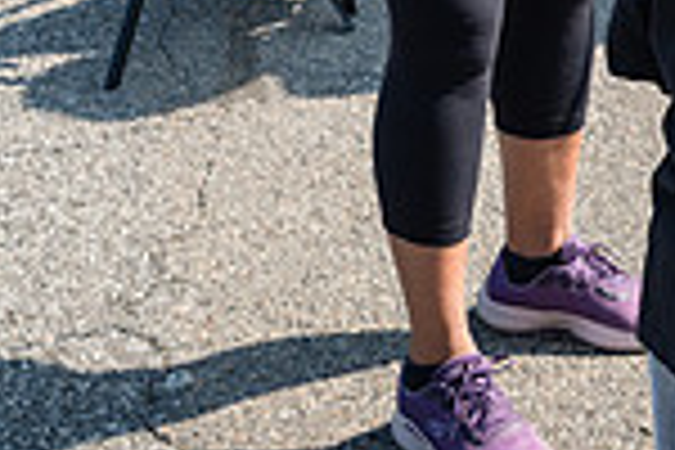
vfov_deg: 10.7
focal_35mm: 124
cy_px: -191
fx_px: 2325
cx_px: 819
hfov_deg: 15.9
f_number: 5
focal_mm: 32
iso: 400
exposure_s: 1/800
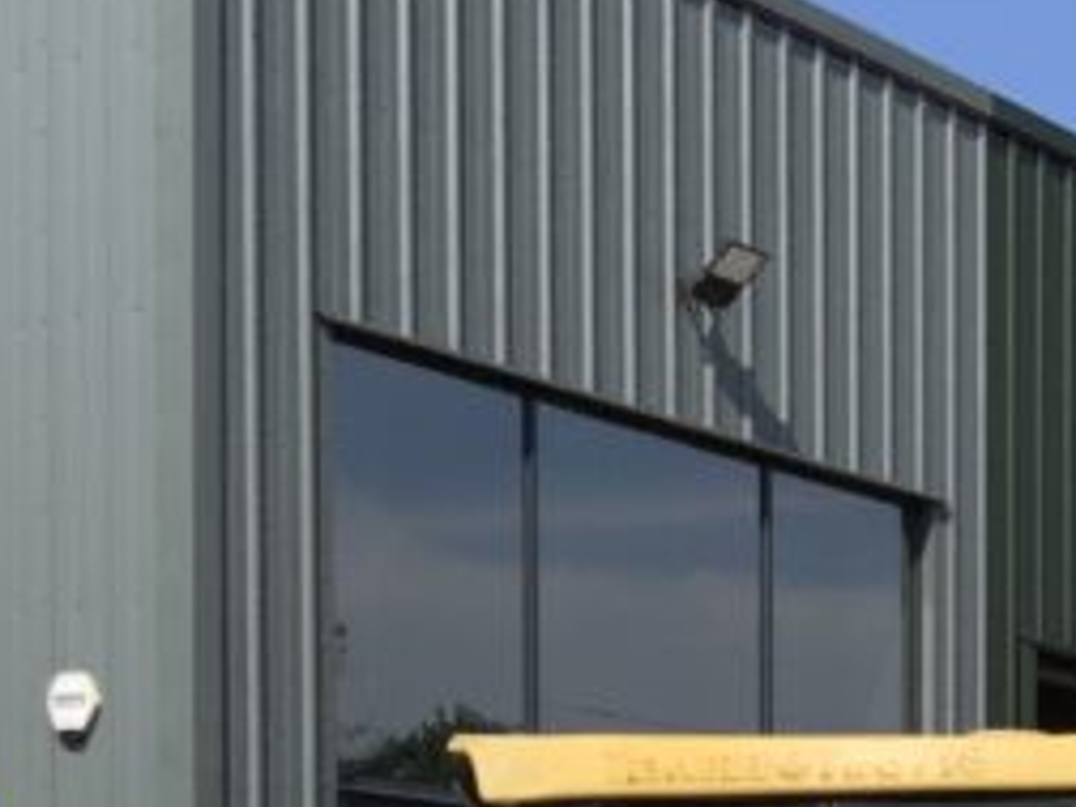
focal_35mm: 118
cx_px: 1174
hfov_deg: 16.2
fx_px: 3668
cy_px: 1200
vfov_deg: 12.0
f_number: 1.8
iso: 16
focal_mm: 3
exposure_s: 1/2227
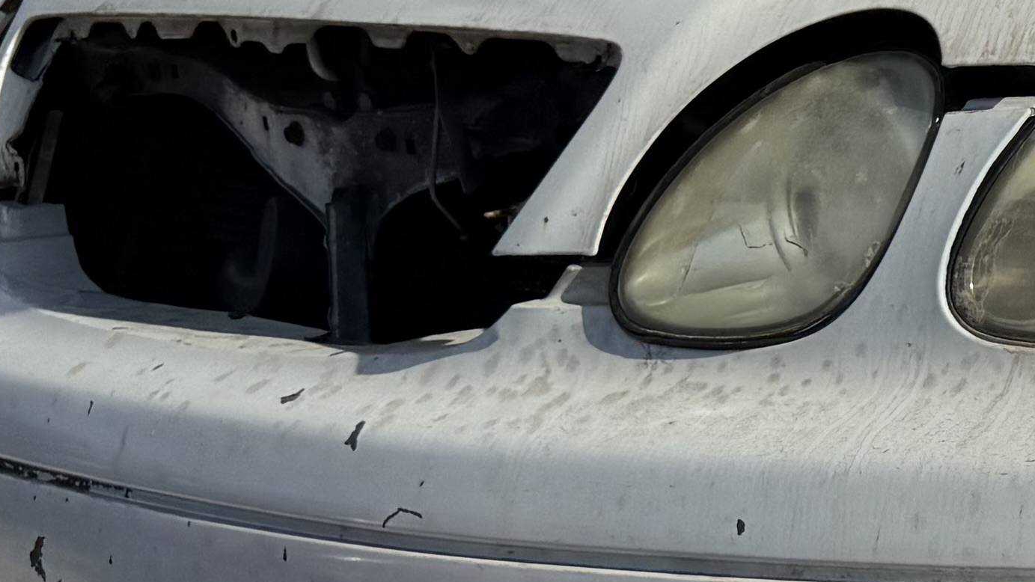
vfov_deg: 11.2
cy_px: 148
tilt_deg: -9.4
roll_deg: +0.9
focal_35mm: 108
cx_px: 1581
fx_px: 2964
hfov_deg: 17.6
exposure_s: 1/10309
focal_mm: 6.76
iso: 80
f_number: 1.78
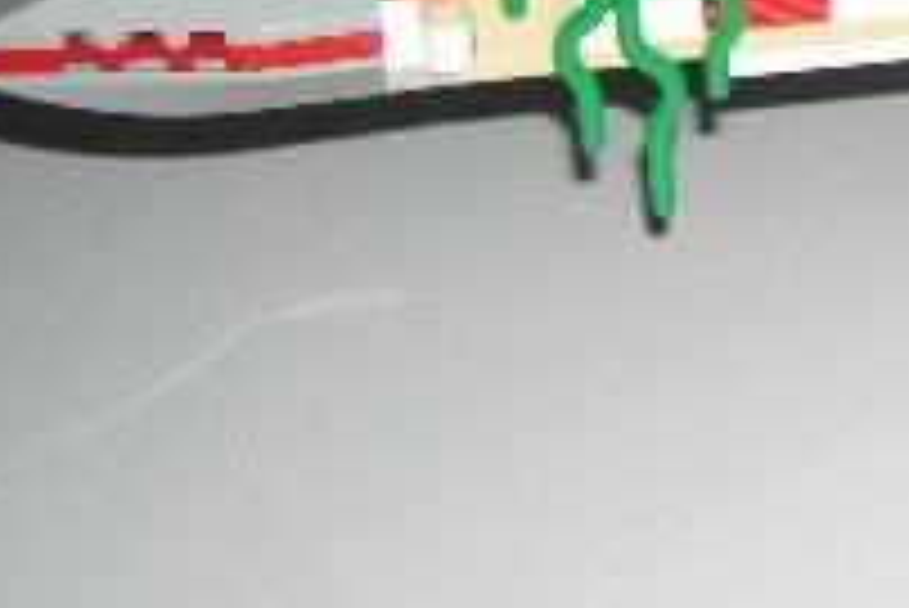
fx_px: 3158
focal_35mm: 125
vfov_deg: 10.8
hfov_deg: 15.1
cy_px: -108
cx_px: 1377
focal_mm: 8
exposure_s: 1/60
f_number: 2.8
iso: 100
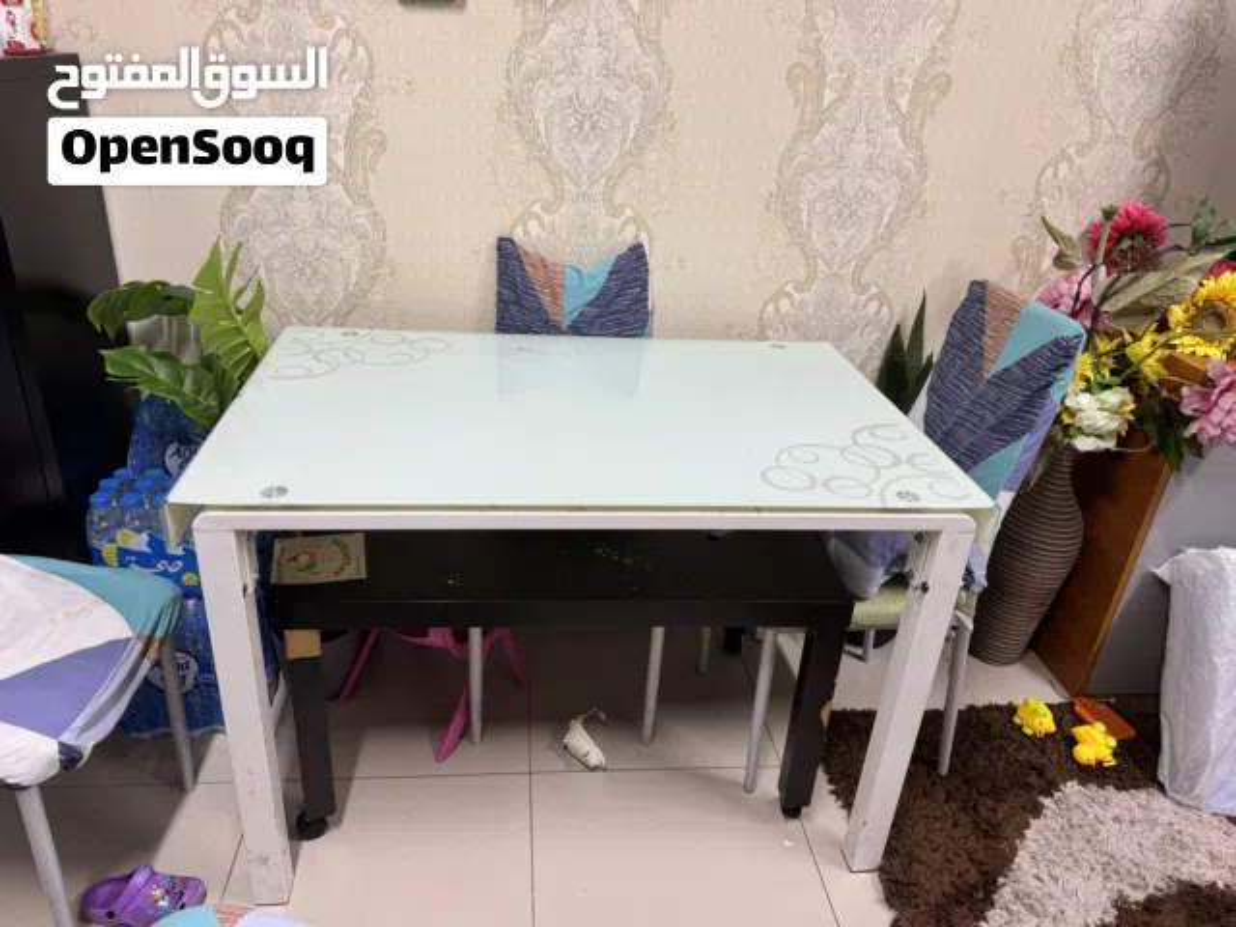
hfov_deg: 71.6
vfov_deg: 56.8
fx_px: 857
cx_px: 618
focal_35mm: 24
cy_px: 464
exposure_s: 1/100
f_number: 1.78
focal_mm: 6.76
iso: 100
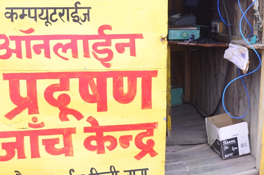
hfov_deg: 18.1
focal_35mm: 113
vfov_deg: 12.0
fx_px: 827
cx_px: 151
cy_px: 21
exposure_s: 1/250
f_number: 9
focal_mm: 40
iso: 320
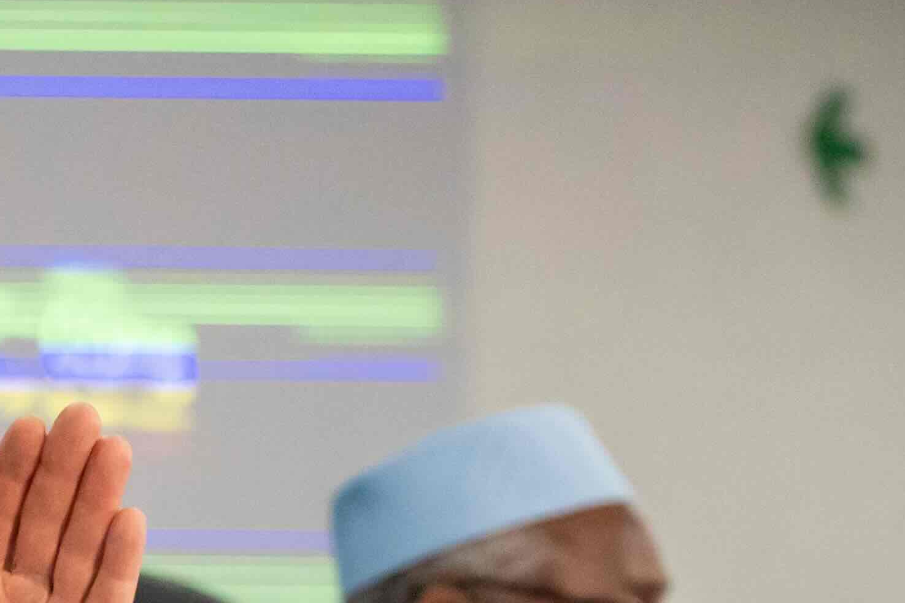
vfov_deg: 4.6
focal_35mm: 295
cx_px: 229
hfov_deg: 7.0
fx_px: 7415
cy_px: 660
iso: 10000
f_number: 2.8
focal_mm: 63
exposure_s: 1/2000
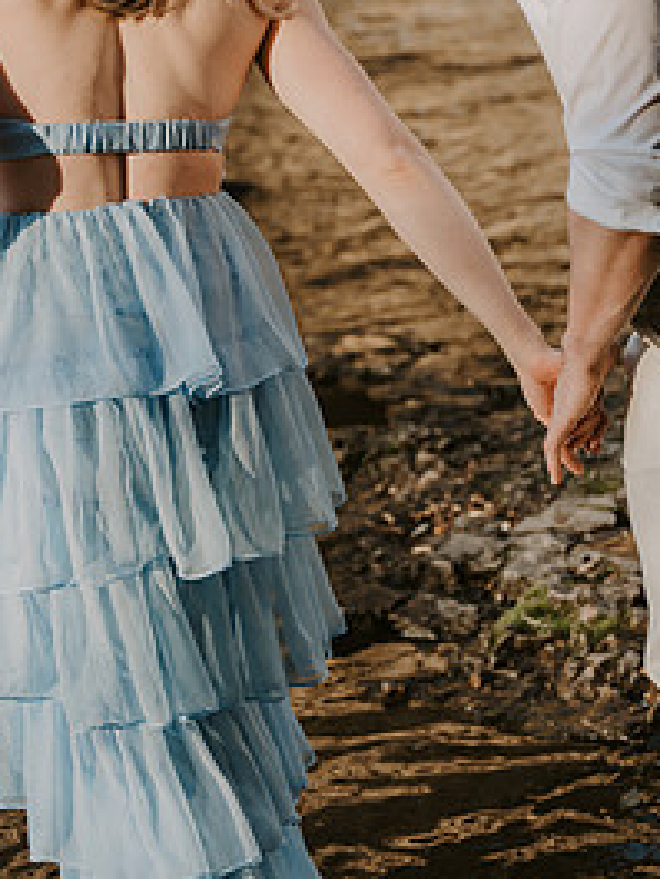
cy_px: 325
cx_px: 461
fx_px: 2083
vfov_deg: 23.8
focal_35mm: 82
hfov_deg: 17.9
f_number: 2.8
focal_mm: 50.3
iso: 160
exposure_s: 1/500
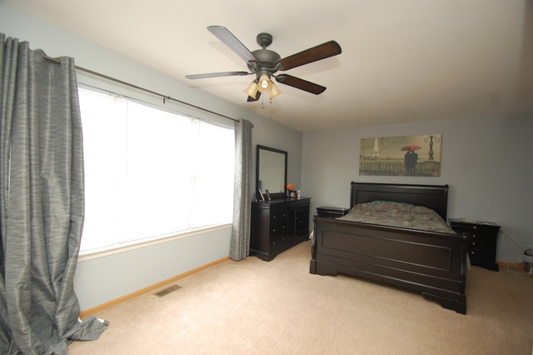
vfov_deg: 77.3
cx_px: 266
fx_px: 222
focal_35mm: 15
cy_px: 178
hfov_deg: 100.4
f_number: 4
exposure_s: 1/60
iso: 450
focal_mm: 10
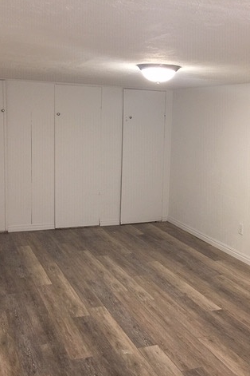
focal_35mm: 41
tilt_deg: -8.6
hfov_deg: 32.6
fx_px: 427
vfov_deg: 47.4
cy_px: 189
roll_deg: -2.0
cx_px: 135
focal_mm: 4.15
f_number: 2.2
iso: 40
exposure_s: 1/15
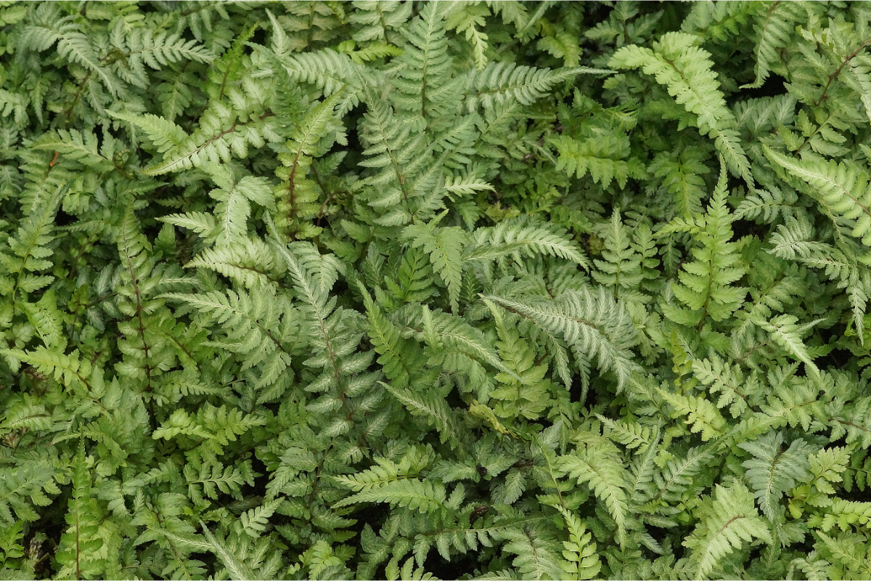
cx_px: 436
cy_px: 290
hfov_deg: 13.7
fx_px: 3629
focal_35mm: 150
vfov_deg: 9.1
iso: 2500
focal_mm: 100
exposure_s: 1/160
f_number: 13
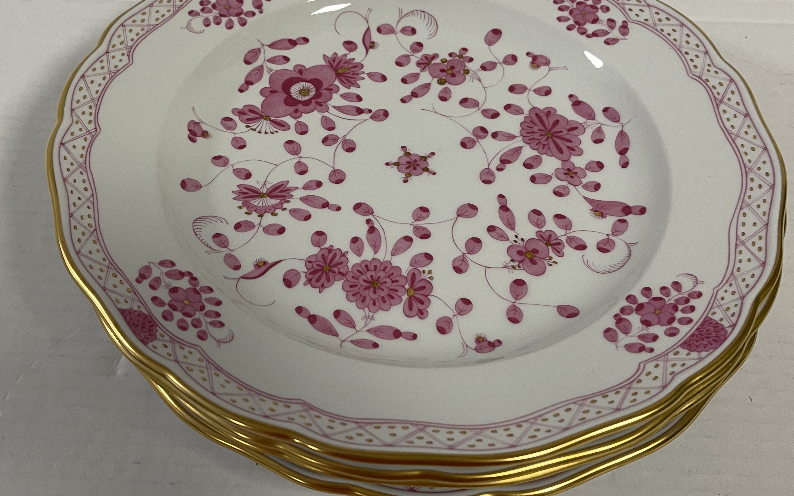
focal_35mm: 42
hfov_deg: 47.1
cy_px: 177
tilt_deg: -50.4
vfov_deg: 30.4
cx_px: 350
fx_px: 909
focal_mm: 5.1
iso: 64
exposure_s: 1/50
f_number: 1.6
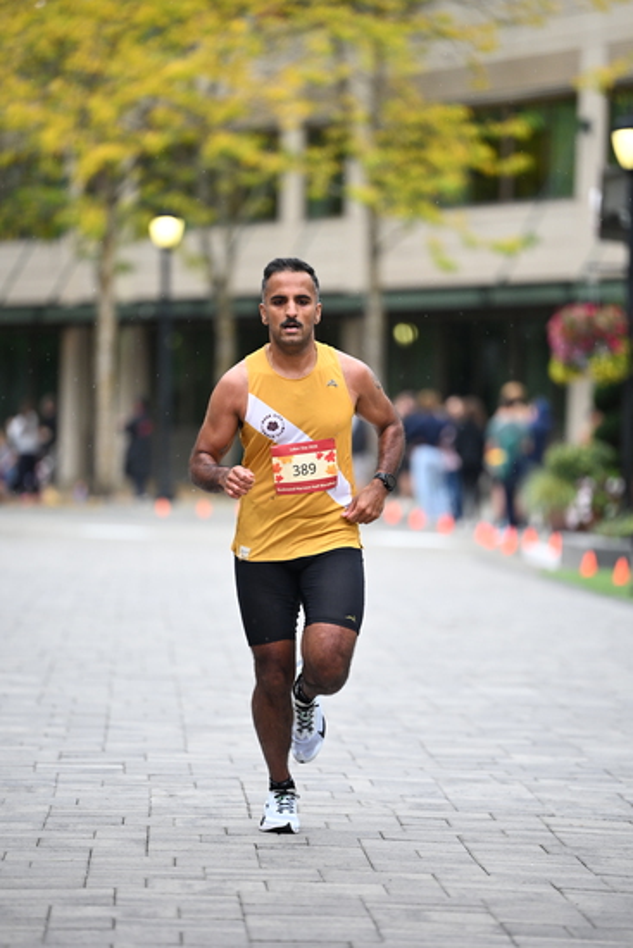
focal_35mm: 185
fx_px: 4876
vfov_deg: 11.1
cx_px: 316
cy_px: 474
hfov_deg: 7.4
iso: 1250
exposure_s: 1/1250
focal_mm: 185
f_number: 2.8
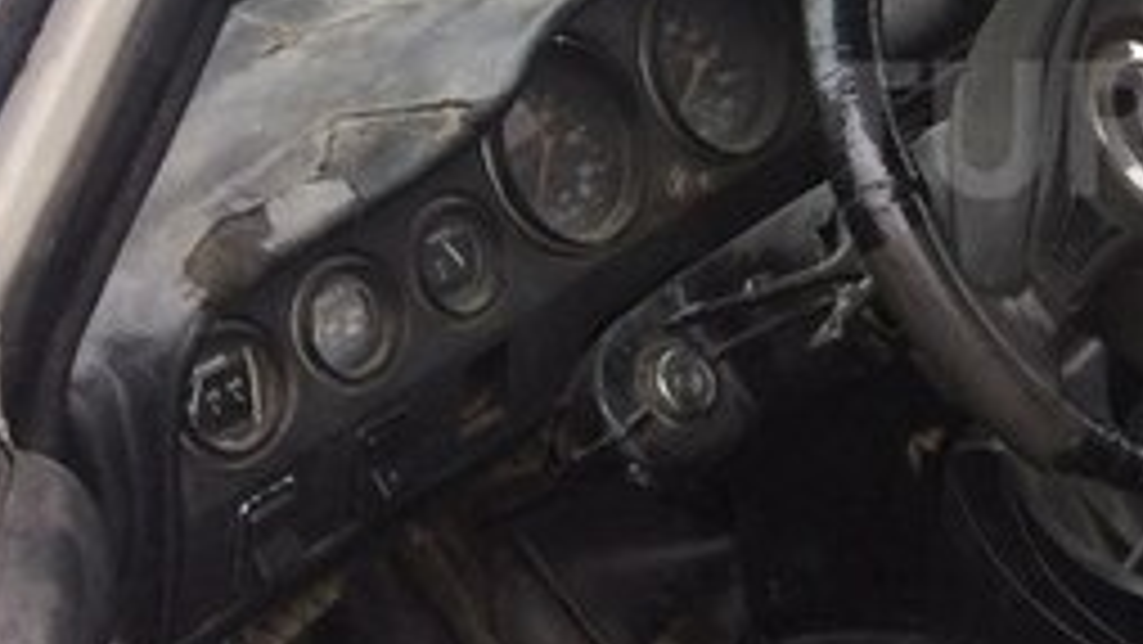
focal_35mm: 82
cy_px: 128
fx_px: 2486
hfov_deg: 24.1
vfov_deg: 14.7
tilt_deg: -18.3
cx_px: 1278
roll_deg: +2.7
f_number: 2.2
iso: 100
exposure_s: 1/33
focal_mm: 4.15
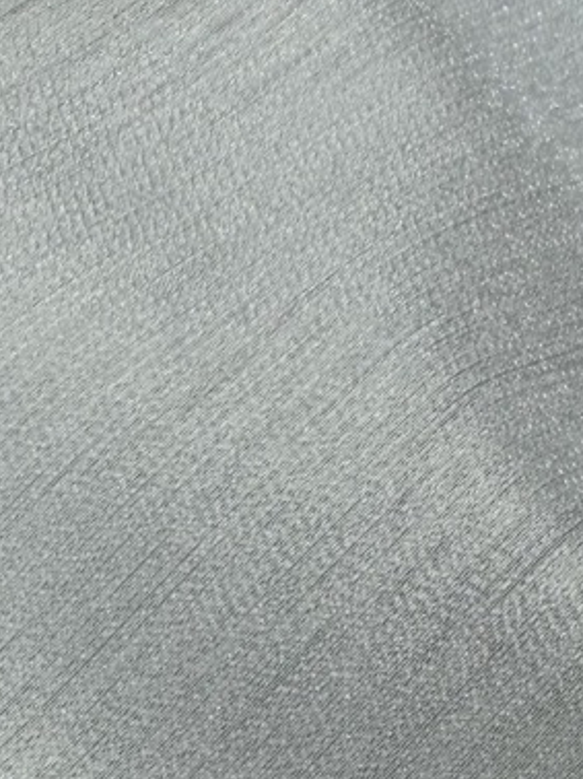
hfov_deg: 16.2
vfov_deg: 20.6
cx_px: 581
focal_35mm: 89
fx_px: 2001
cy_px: 923
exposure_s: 1/100
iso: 64
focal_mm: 2.22
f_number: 2.2
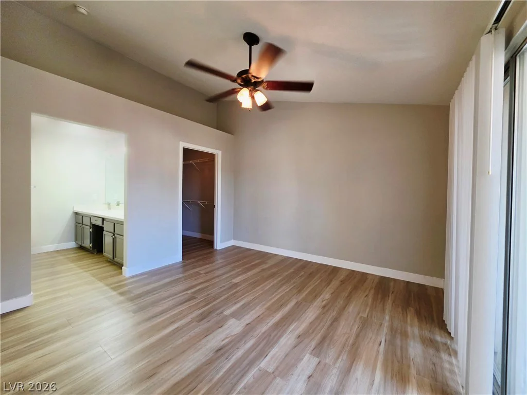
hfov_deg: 106.2
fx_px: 198
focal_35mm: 13
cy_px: 198
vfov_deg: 89.9
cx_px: 264
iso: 80
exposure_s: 1/120
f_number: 1.9
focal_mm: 2.2
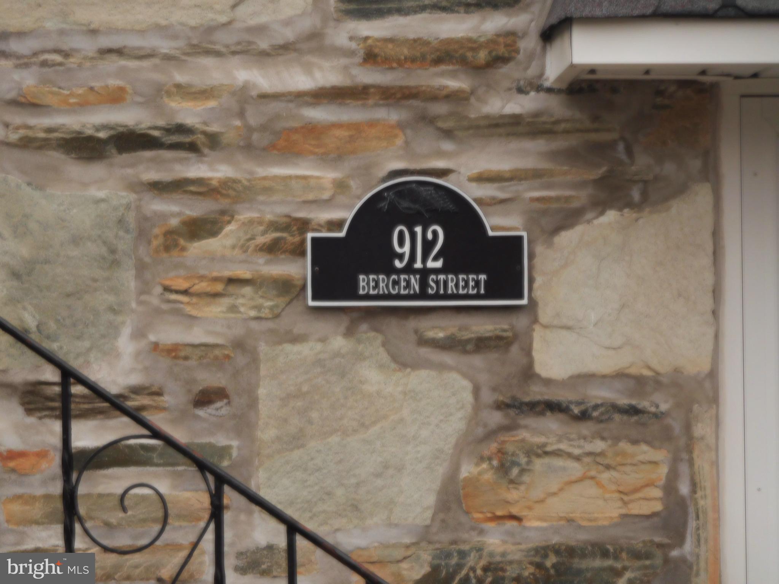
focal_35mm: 180
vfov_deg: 8.2
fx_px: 4051
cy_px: 292
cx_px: 390
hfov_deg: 11.0
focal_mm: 32.1
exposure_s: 1/125
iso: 200
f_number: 5.3
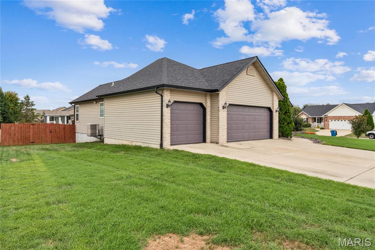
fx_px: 250
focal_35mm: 24
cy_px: 125
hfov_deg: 73.8
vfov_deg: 53.1
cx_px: 188
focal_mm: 24
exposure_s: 1/10
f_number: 22
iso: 100
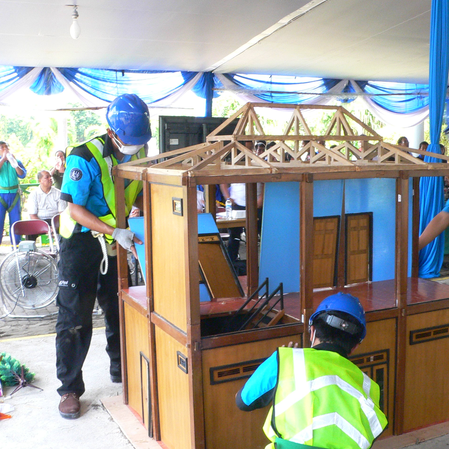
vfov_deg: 39.2
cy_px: 222
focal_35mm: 43
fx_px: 631
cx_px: 268
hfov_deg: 39.0
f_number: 8
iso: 200
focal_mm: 6
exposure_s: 1/13
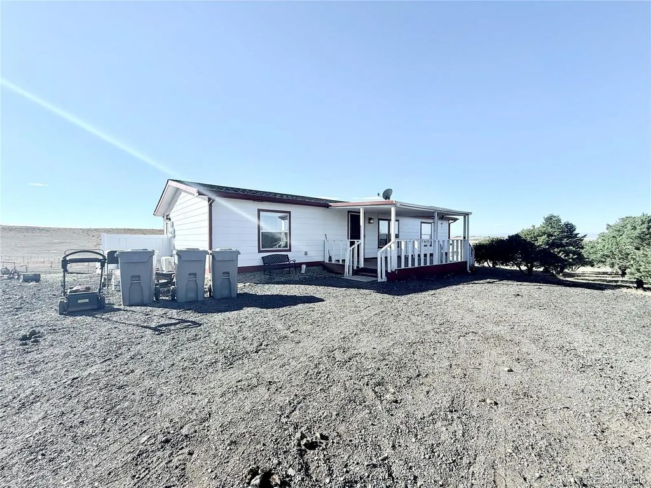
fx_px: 263
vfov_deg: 85.7
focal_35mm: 14
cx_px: 326
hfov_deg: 102.1
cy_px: 244
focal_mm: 2.22
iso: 50
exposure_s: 1/1572
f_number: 2.2
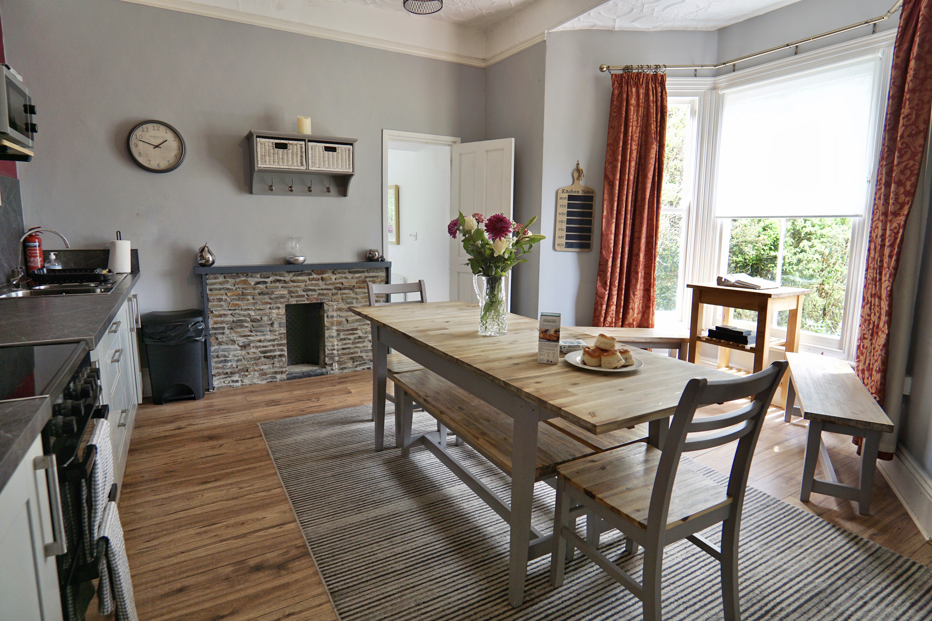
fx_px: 466
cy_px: 310
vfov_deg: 67.4
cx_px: 466
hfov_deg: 90.0
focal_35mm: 18
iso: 100
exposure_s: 1/25
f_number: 4
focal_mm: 12
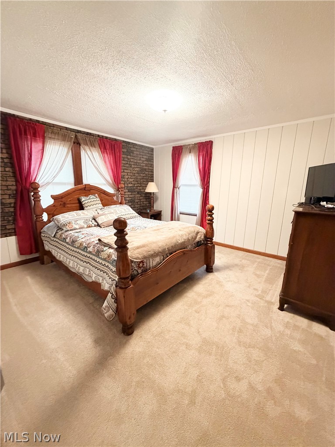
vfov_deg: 102.1
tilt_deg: -12.5
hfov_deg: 85.7
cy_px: 224
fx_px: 181
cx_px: 168
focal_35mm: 14
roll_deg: -0.9
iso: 640
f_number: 2.2
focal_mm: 2.22
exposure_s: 1/60
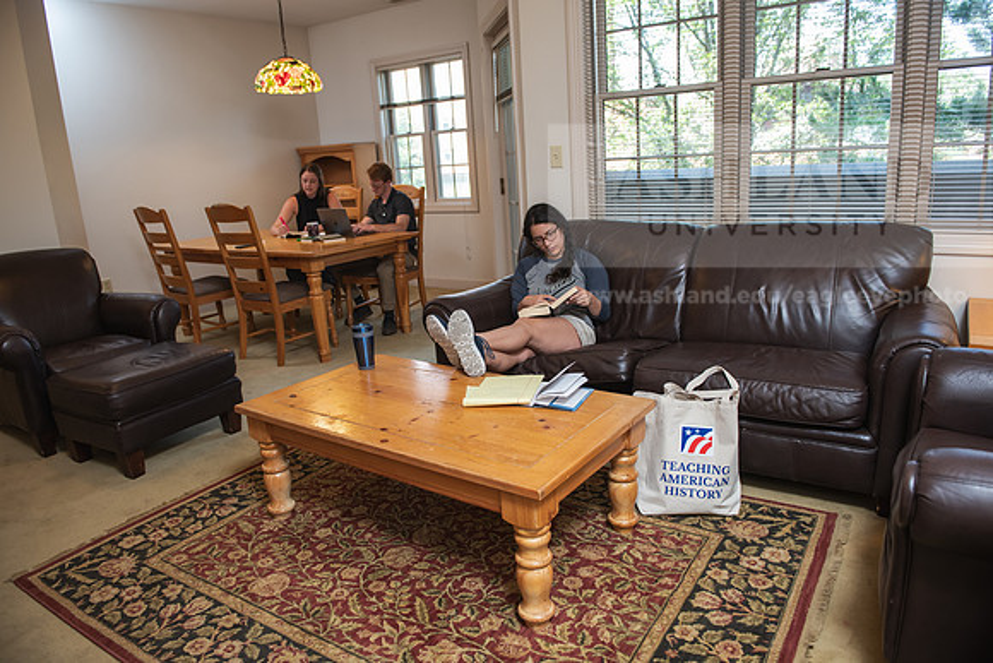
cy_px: 332
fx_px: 662
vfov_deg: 53.2
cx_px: 496
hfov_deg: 73.7
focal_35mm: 24
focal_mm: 24
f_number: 3.5
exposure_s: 1/125
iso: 800
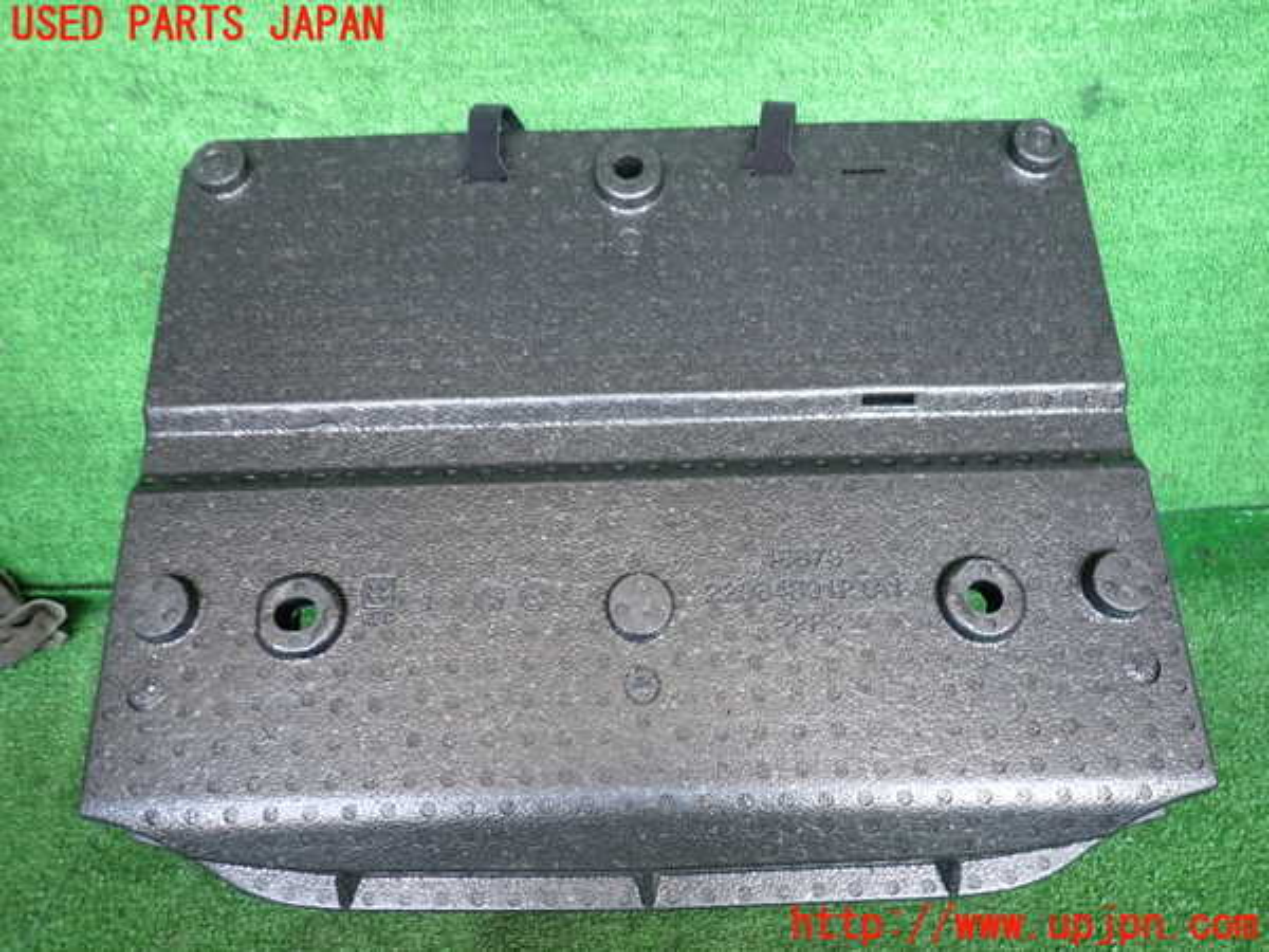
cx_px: 634
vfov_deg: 54.9
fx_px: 916
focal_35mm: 25
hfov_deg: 69.4
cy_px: 476
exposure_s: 1/50
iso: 200
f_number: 2
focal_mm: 4.5
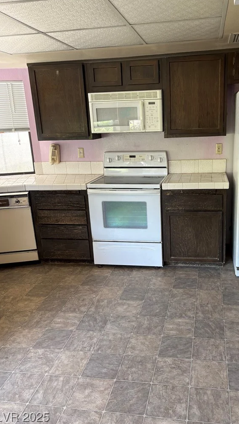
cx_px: 155
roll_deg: +1.6
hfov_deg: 39.8
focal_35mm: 29
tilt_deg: -15.4
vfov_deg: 66.1
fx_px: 327
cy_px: 212
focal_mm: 5.96
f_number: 1.6
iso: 125
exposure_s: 1/82
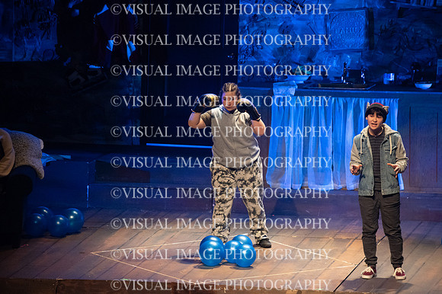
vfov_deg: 4.3
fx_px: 3926
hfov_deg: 6.4
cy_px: 147
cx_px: 221
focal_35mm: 320
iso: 10000
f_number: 6.3
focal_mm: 320
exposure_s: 1/160
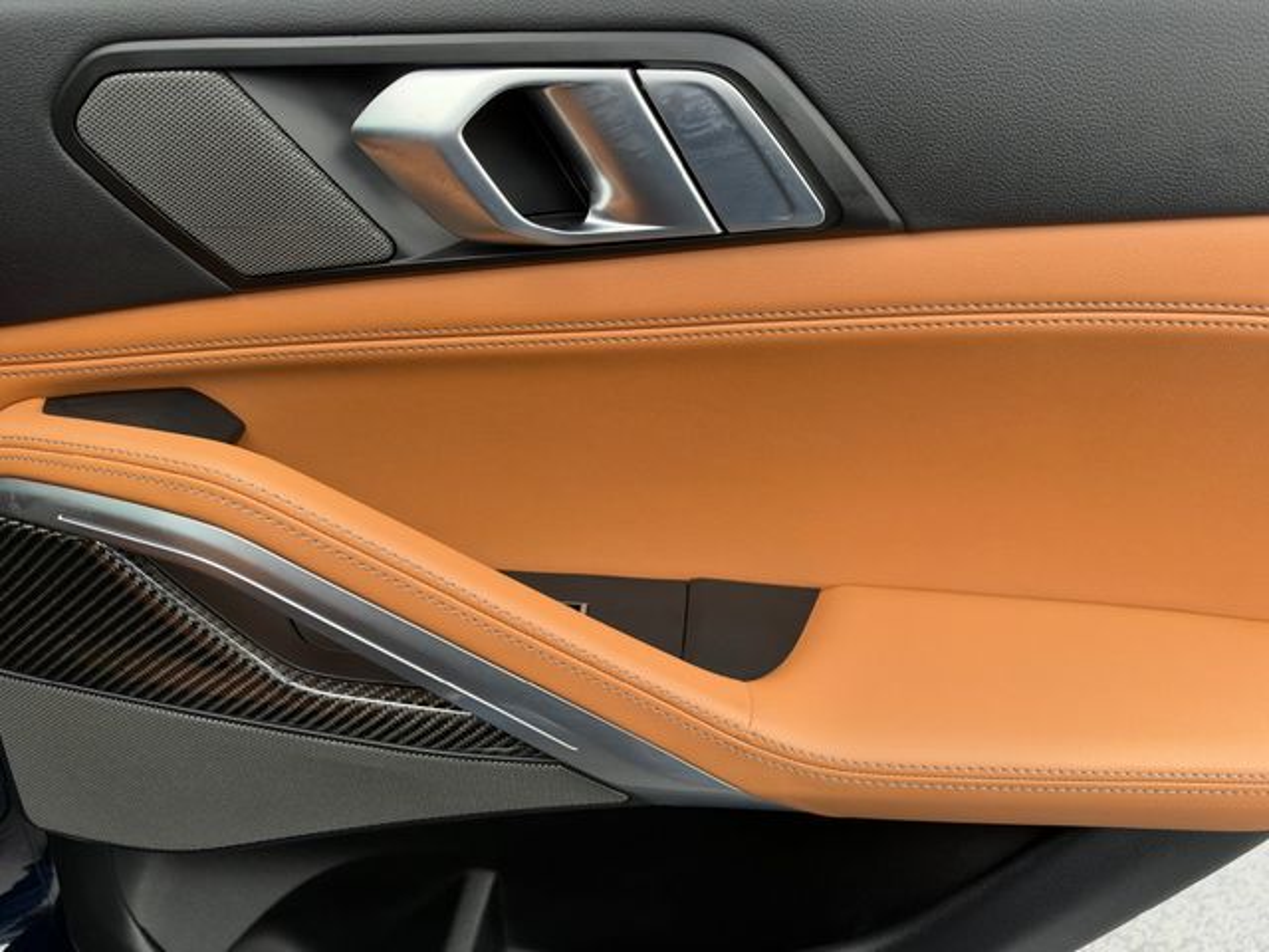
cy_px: 476
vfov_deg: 56.8
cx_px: 634
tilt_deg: -29.1
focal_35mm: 24
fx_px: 880
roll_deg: -2.6
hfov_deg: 71.6
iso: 80
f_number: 1.8
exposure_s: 1/254
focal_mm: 6.93
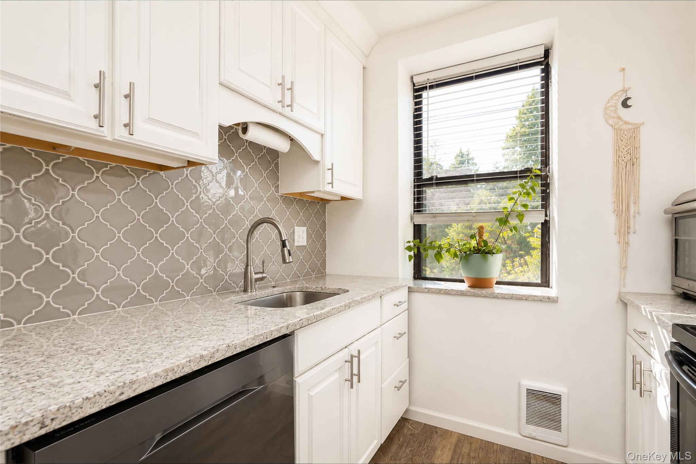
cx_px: 348
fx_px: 319
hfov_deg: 95.0
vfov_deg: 72.0
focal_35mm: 16
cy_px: 232
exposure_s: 1/80
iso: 64
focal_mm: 16.5
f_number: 6.3
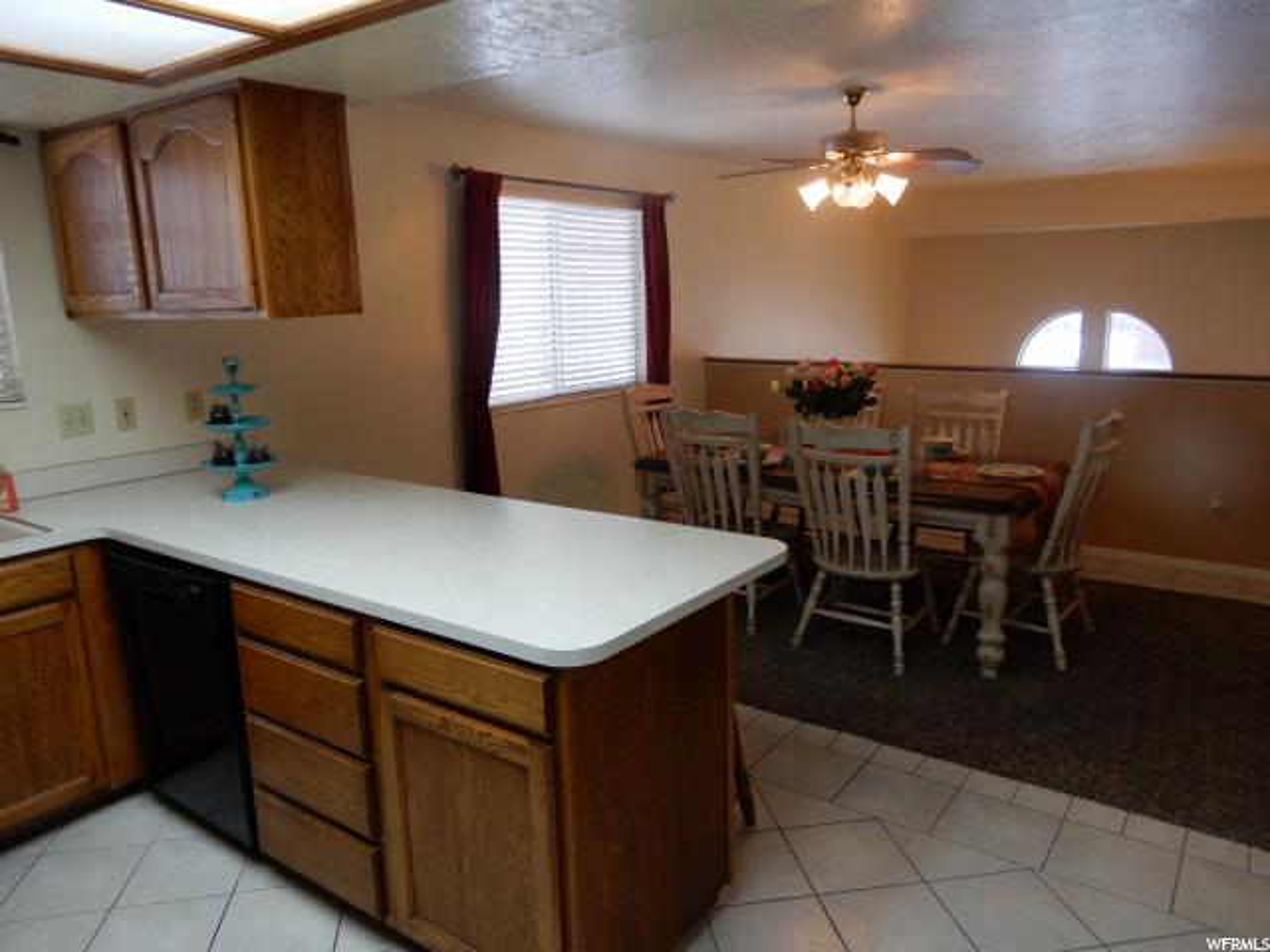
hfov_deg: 71.6
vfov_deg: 56.8
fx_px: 881
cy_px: 476
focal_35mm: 24
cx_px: 635
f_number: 3.4
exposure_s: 1/30
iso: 200
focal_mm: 4.3
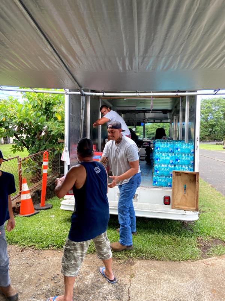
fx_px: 225
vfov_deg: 67.3
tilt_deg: -7.4
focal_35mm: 26
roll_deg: +1.4
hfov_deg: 53.1
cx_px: 112
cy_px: 150
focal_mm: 4.25
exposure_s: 1/249
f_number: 1.8
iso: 32
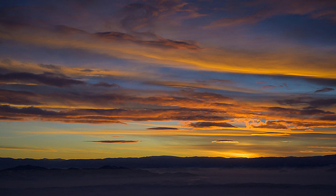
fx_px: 467
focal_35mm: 52
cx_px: 168
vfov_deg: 23.7
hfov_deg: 39.6
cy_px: 112
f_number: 7.1
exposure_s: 1/2000
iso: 640
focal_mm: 50
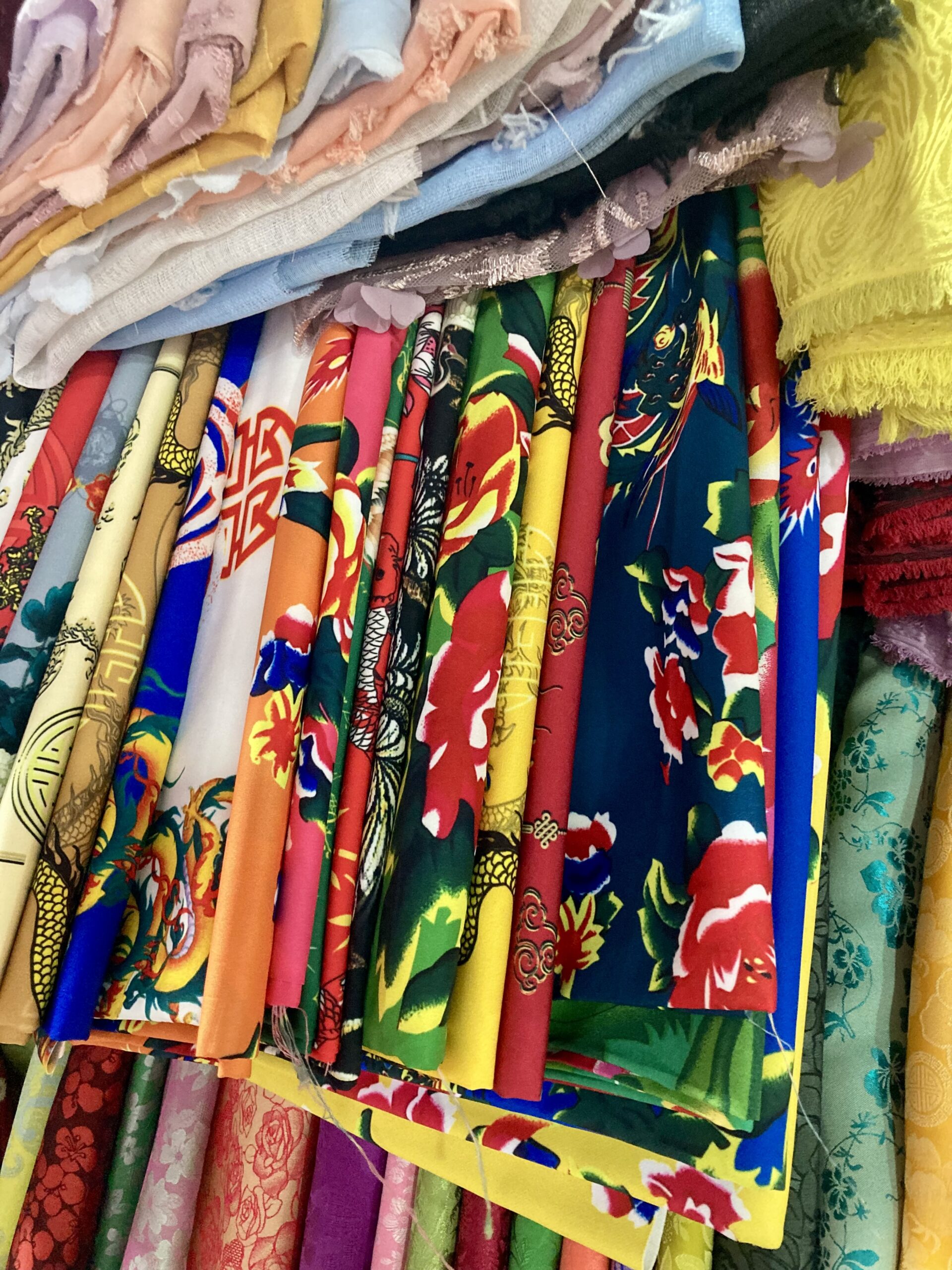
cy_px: 635
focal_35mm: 28
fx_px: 1027
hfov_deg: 49.7
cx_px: 476
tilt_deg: -9.3
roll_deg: -1.6
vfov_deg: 63.4
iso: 320
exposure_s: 1/33
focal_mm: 3.99
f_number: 1.8
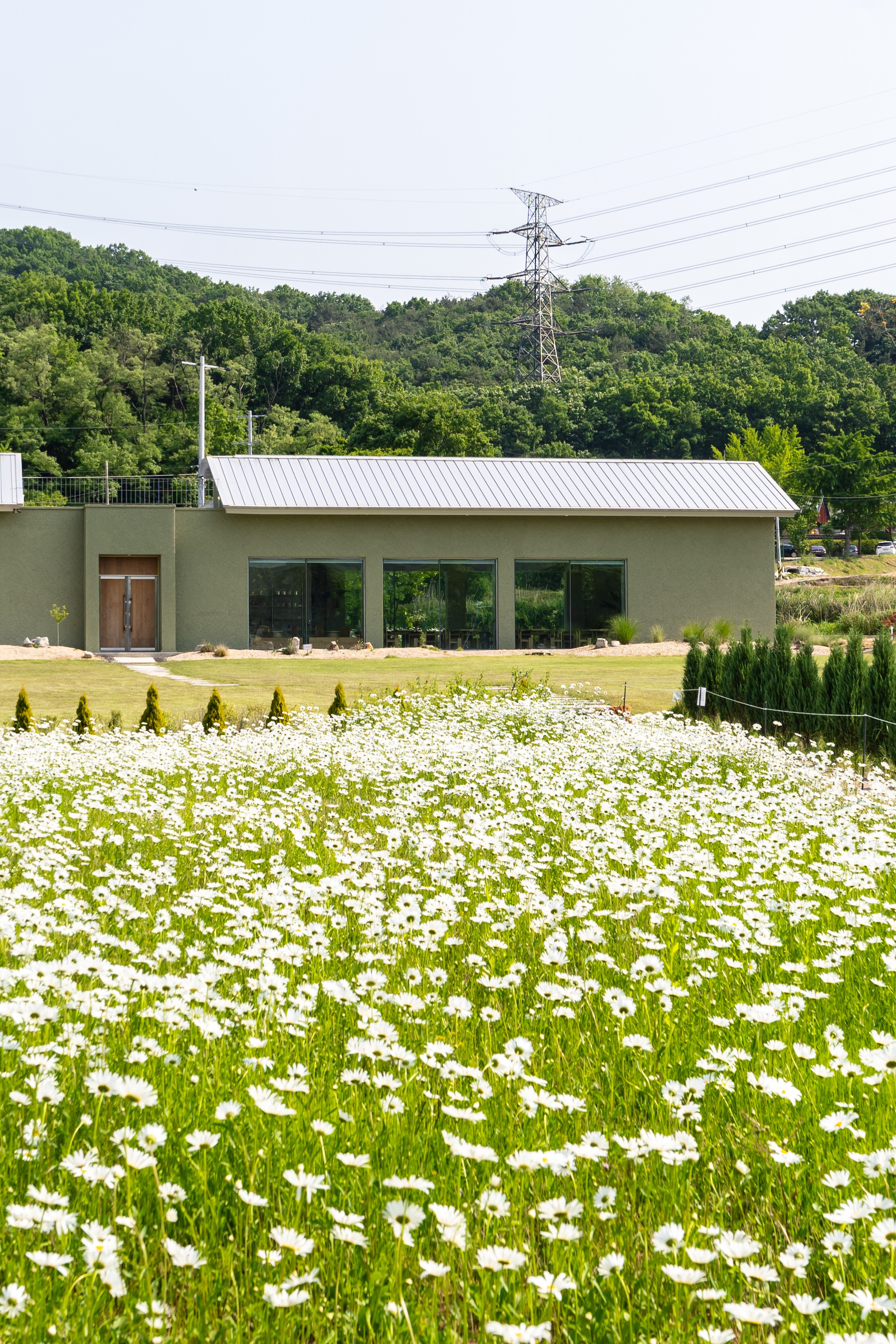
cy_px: 570
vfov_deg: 30.0
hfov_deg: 20.3
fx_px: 2501
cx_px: 409
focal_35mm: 67
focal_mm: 35
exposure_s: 1/250
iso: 100
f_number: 8
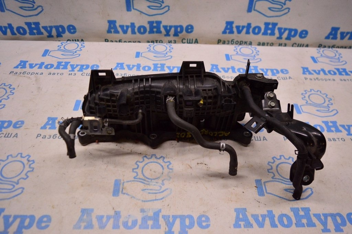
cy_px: 117
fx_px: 293
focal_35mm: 30
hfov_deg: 62.0
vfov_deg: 43.5
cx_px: 176
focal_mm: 20
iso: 1600
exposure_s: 1/400
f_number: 4
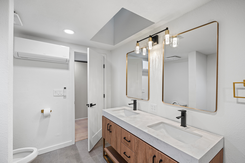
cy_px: 82
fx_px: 109
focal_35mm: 16
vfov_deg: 73.7
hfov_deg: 96.7
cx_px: 122
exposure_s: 1/15
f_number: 4
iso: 320
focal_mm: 16
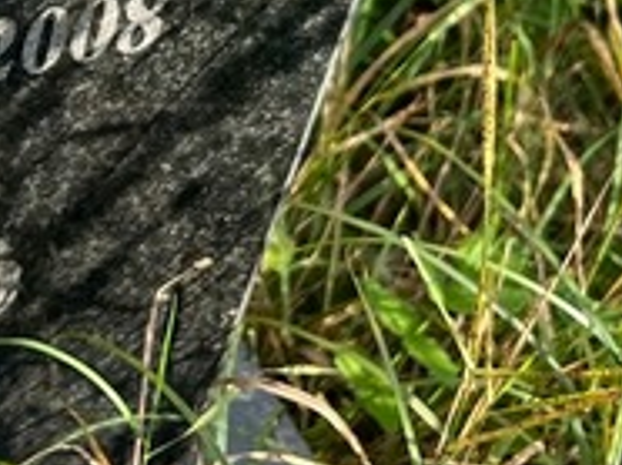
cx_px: -191
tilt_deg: -34.2
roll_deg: -6.8
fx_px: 2010
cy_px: -258
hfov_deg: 16.6
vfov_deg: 12.5
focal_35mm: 112
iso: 50
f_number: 1.5
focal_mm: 5.7
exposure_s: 1/1009
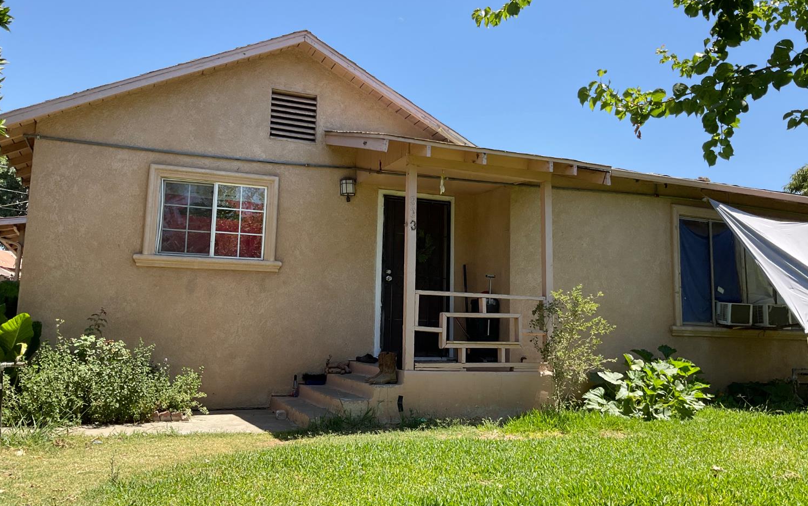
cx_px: 406
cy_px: 234
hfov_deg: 61.2
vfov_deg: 40.6
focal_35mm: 31
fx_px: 683
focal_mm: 3
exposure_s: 1/1015
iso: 16
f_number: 1.8
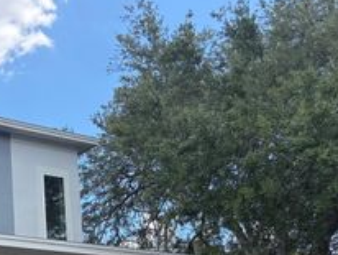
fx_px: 616
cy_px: 290
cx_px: -61
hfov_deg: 27.3
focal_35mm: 63
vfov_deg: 21.9
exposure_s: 1/2451
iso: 64
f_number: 1.6
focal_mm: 5.96
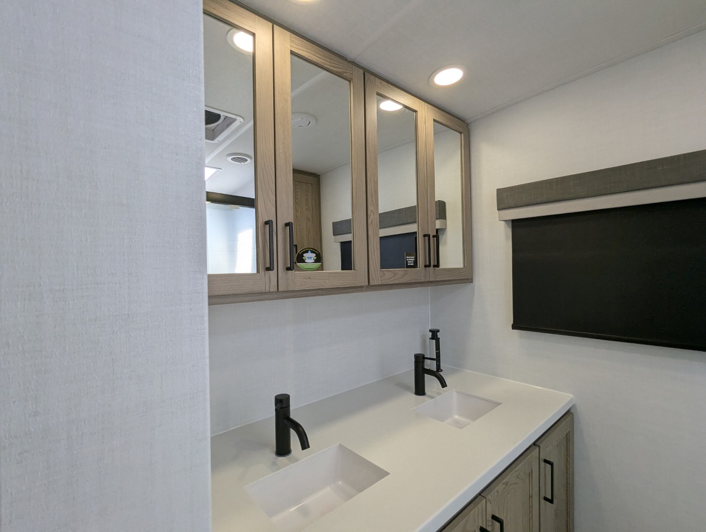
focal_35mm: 16
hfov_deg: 94.4
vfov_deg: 78.2
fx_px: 327
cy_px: 266
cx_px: 353
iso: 67
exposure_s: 1/223
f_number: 2.2
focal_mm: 2.35
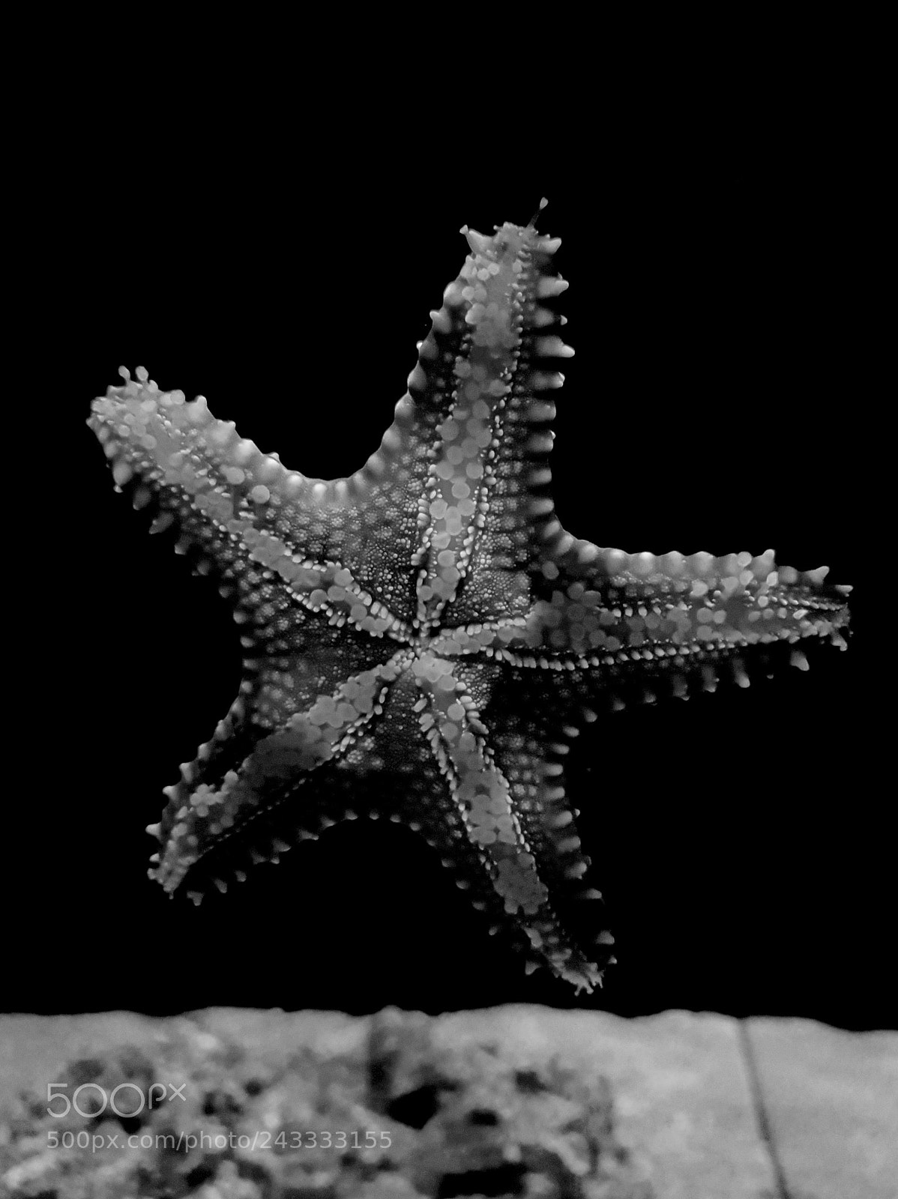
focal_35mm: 26
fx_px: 900
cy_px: 600
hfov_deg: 53.0
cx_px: 449
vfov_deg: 67.3
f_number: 1.7
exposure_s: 1/60
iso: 800
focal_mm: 4.2
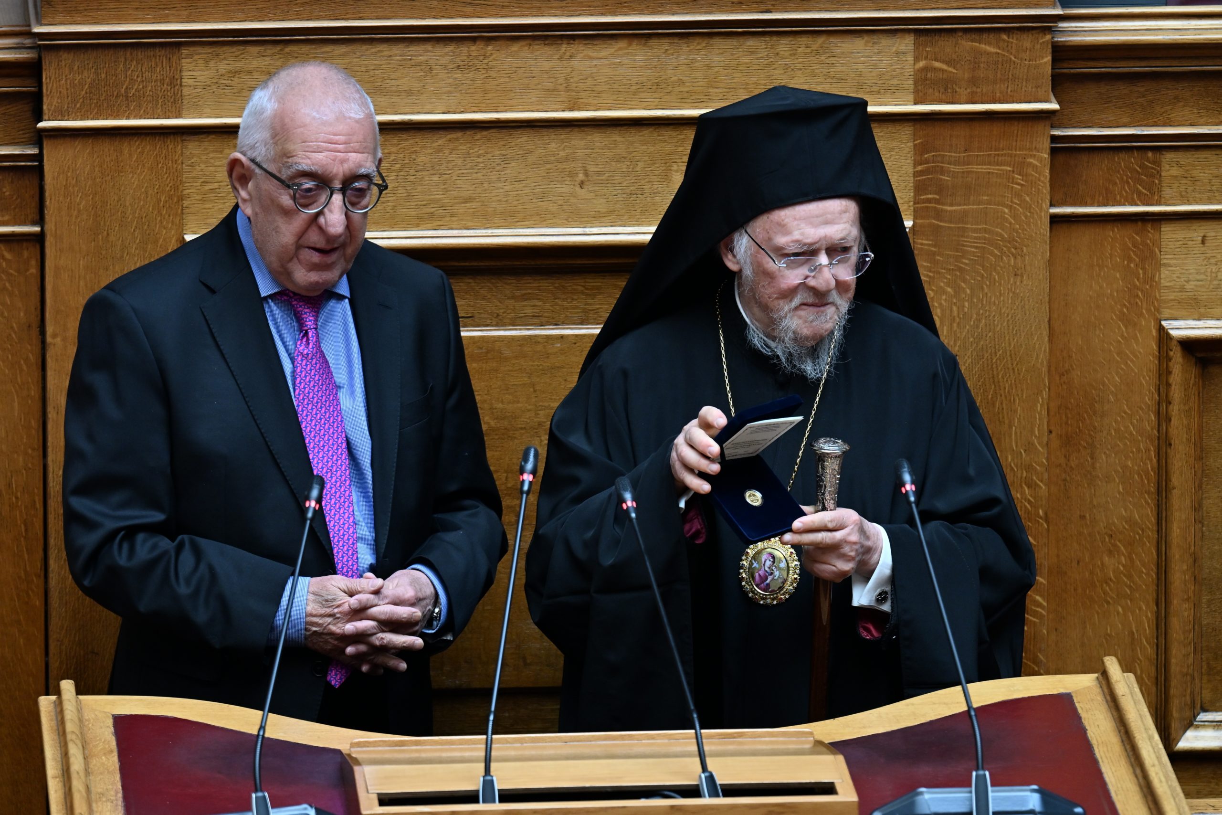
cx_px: 611
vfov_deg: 3.7
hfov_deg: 5.6
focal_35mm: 370
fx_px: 12559
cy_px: 408
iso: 1400
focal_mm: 370
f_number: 6
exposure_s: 1/250
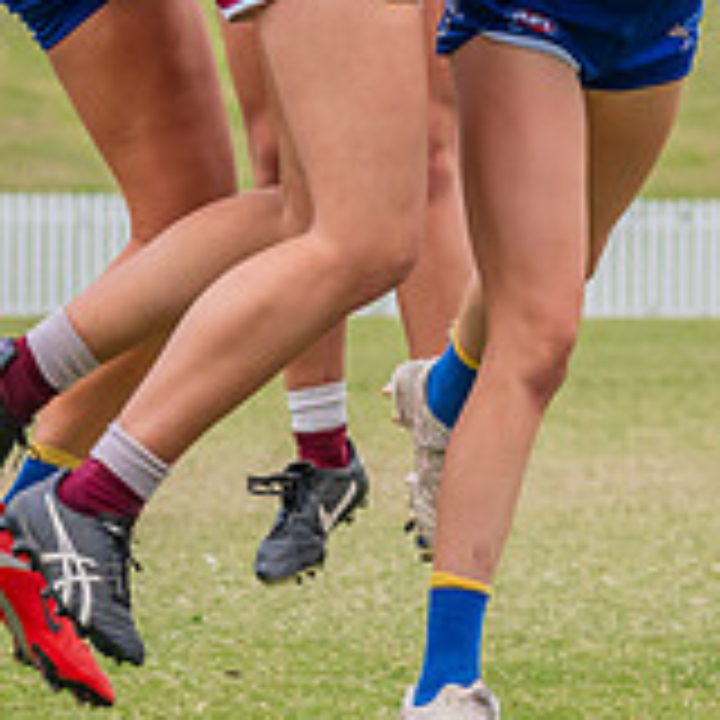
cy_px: -362
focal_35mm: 725
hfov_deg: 2.4
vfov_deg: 2.4
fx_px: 17061
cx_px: 291
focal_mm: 170
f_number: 10
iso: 800
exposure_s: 1/1250
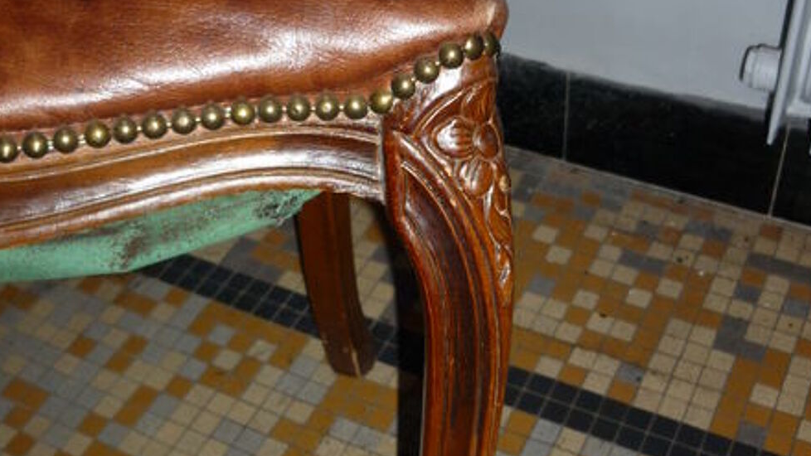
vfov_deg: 24.4
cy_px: 243
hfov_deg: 42.1
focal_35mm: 49
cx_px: 410
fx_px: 1054
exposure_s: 1/30
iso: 100
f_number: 2.8
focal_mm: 5.5
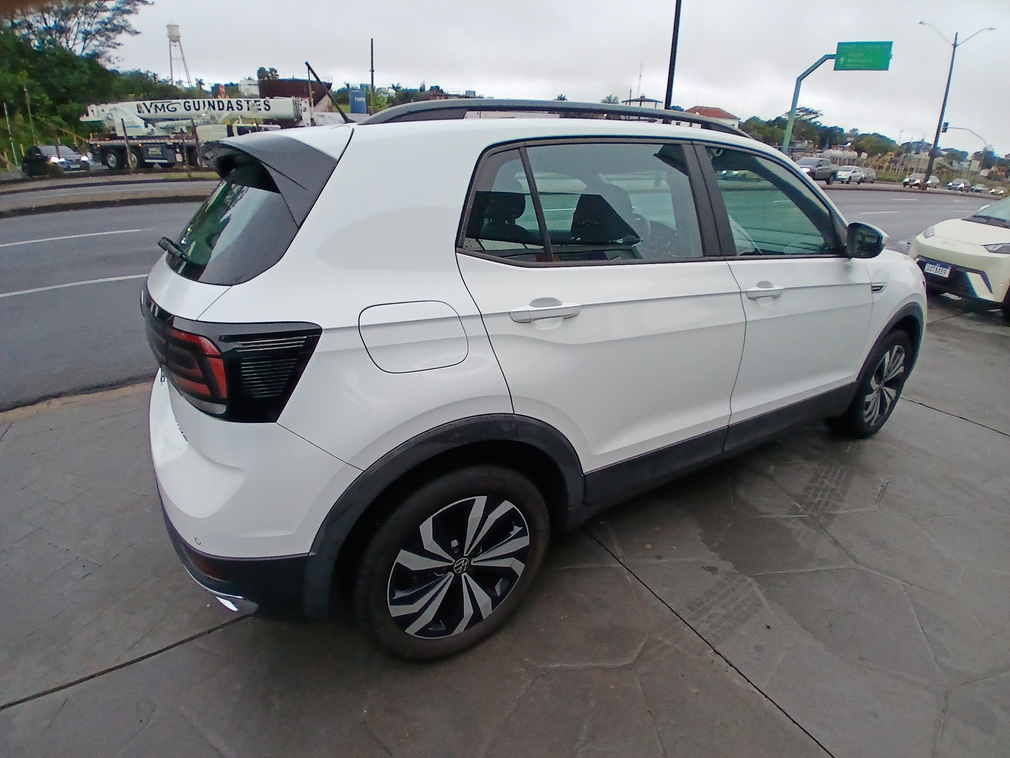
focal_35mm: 17
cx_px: 505
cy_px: 379
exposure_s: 1/60
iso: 80
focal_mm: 1.4
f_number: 2.2
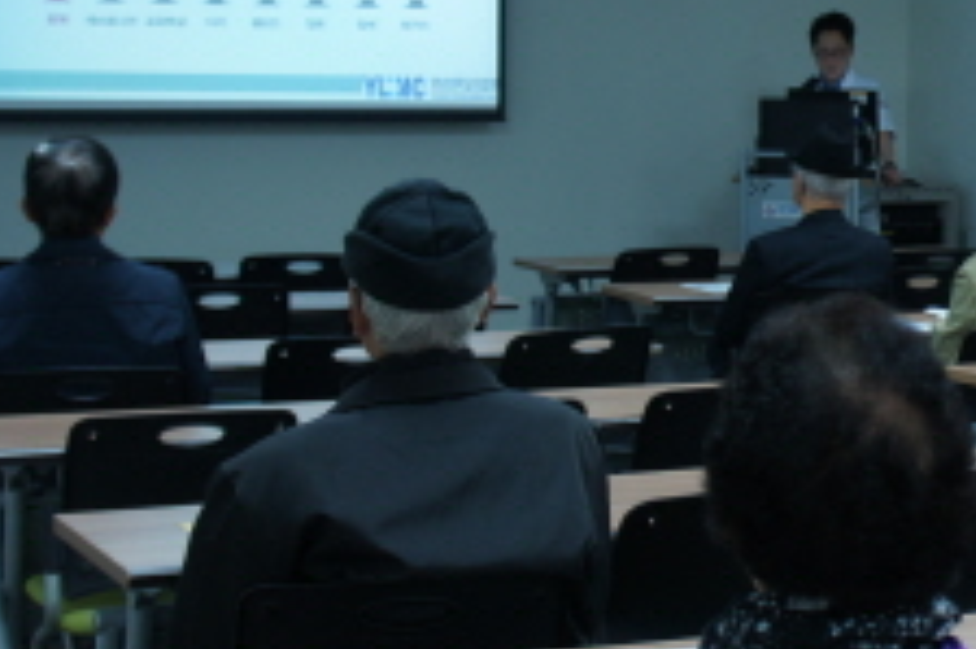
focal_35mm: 83
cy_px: 218
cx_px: 1028
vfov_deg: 16.4
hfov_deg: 23.2
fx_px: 2249
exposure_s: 1/30
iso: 200
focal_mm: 20
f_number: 4
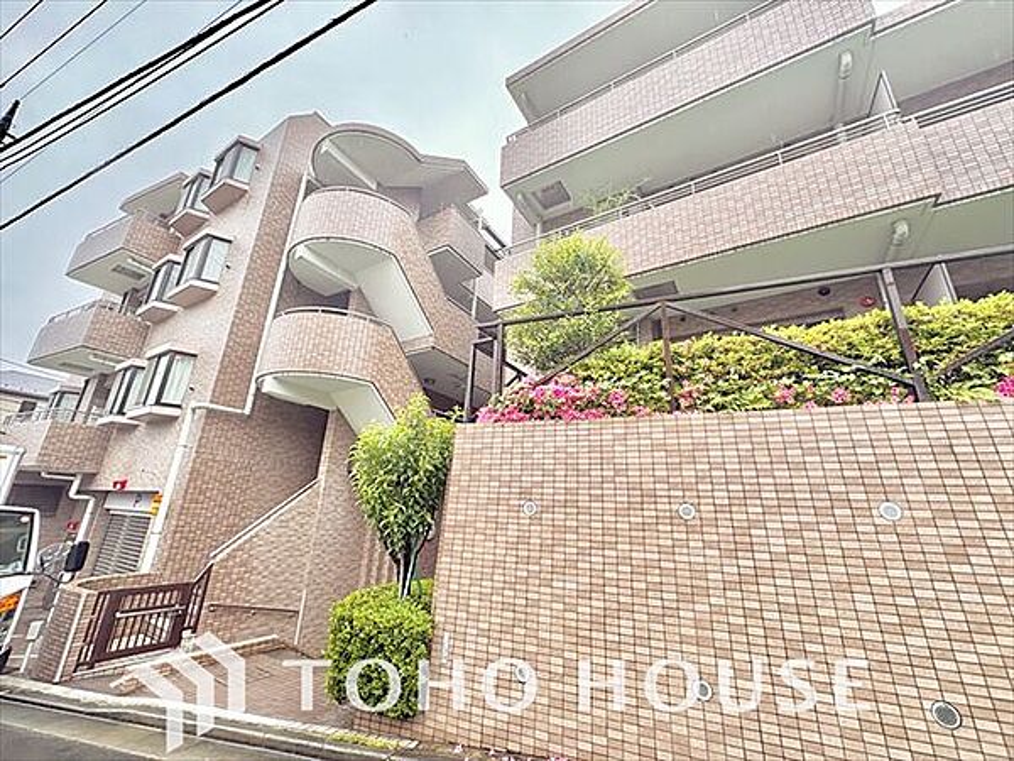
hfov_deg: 102.1
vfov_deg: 85.7
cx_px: 507
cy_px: 380
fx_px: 410
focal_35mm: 14
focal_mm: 2.22
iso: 64
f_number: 2.2
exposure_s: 1/99
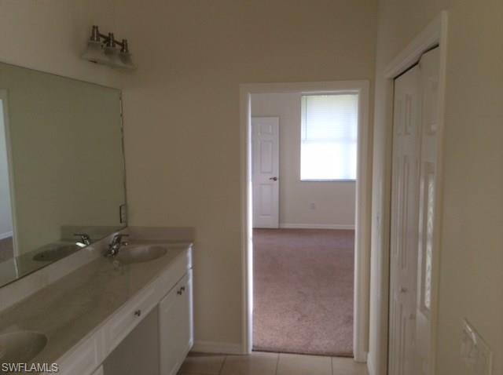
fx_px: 479
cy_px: 188
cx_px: 252
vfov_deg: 42.8
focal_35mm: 33
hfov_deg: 55.4
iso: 40
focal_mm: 3.3
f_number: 2.4
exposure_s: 1/30
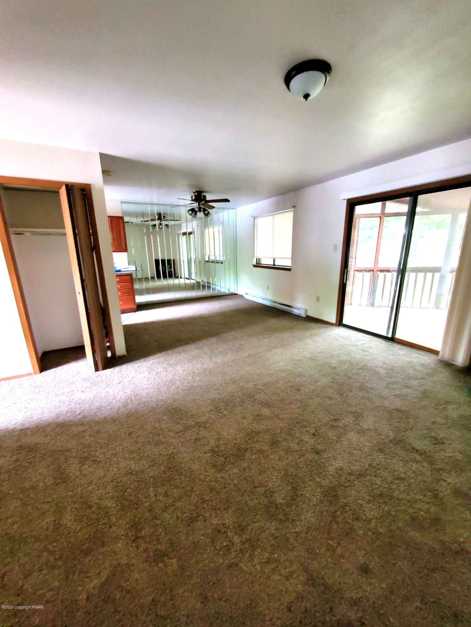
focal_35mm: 13
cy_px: 314
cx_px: 236
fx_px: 236
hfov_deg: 89.9
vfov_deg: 106.2
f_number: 2.2
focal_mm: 1.8
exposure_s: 1/19
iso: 800
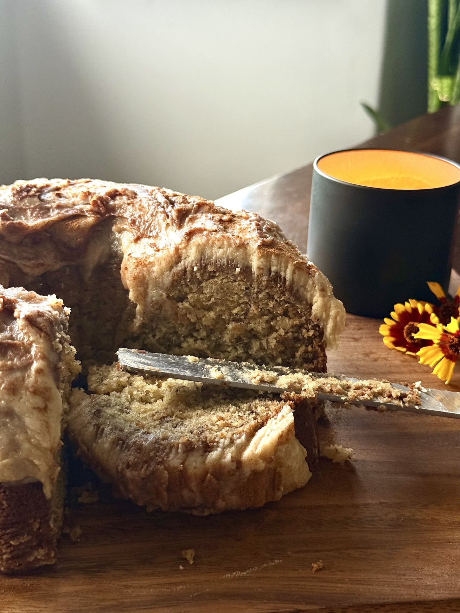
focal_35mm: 48
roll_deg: -0.8
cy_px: 306
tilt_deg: -25.1
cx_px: 230
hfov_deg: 30.3
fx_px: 850
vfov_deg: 39.7
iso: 200
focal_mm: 6.76
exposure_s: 1/60
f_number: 1.78
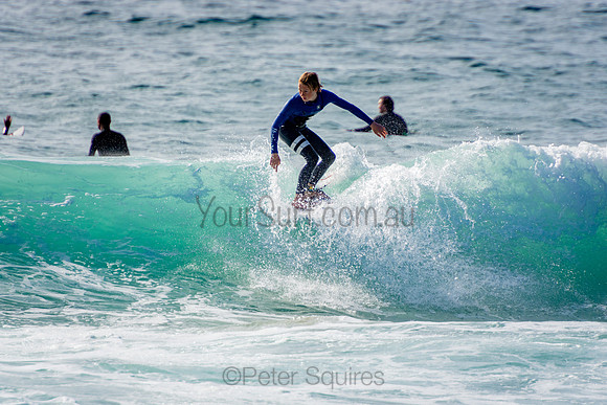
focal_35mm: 600
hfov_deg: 3.4
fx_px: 10119
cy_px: 202
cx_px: 304
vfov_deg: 2.3
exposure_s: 1/2000
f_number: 5.6
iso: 220
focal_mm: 400
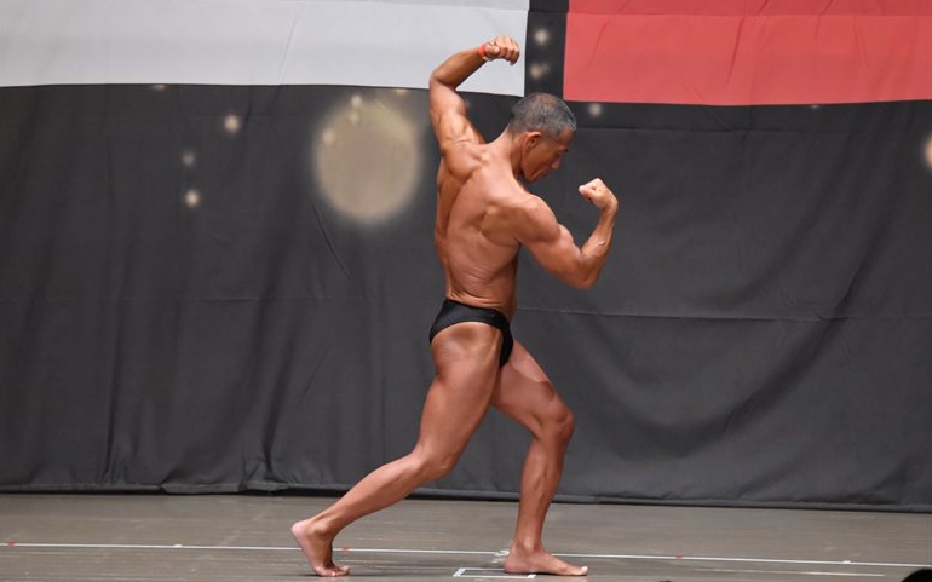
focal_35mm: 246
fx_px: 6247
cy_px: 299
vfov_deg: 5.3
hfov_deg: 8.5
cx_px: 465
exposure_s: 1/400
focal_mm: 160
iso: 6400
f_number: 5.6
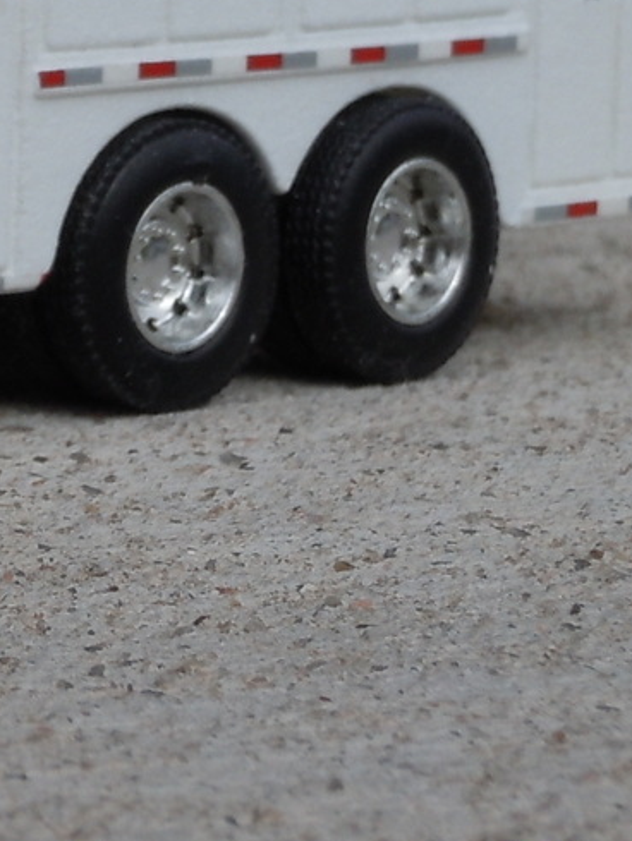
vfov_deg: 7.0
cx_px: -551
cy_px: 70
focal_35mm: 284
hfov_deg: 5.2
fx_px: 6907
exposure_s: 1/500
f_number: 5.3
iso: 100
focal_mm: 15.6
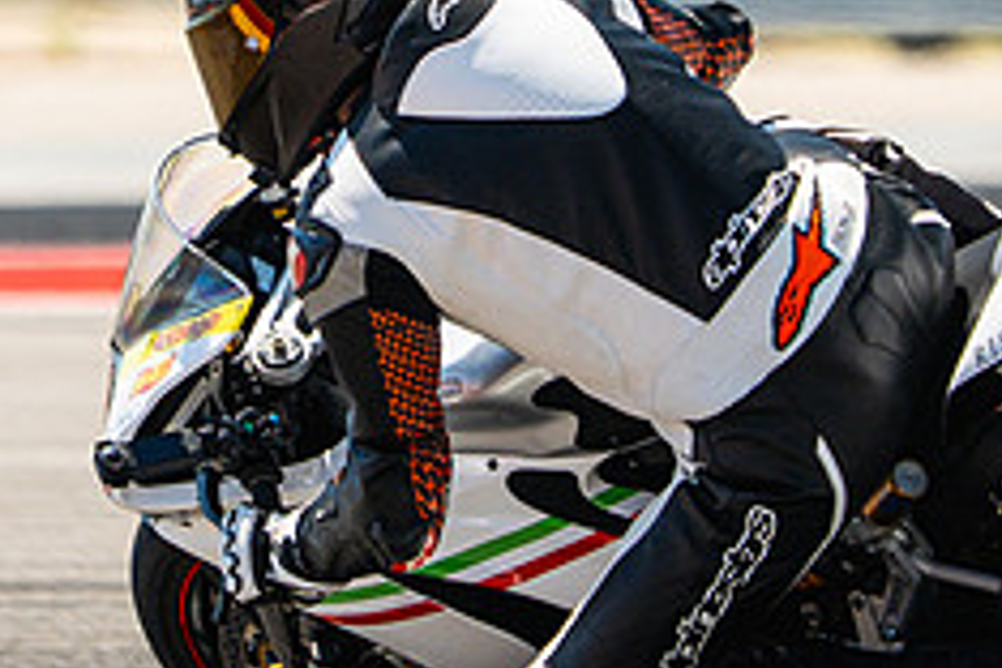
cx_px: 665
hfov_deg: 1.7
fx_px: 34733
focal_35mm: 1248
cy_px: 106
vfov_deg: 1.1
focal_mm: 280
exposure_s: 1/2000
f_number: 2.8
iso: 500
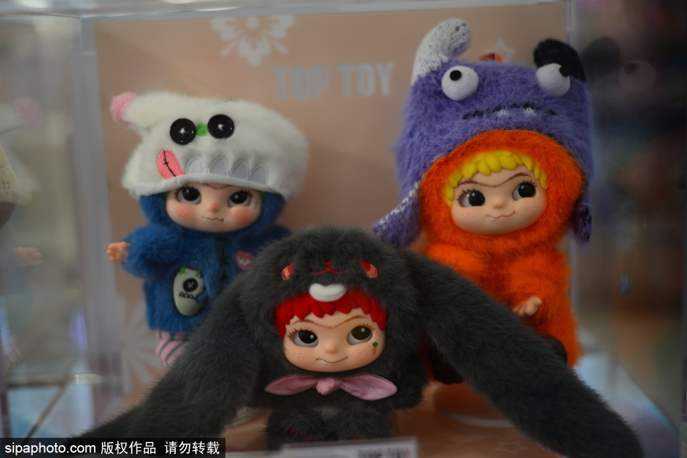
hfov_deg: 39.6
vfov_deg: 27.0
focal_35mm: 50
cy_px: 229
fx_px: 954
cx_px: 344
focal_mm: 50
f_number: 2
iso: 200
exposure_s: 1/640
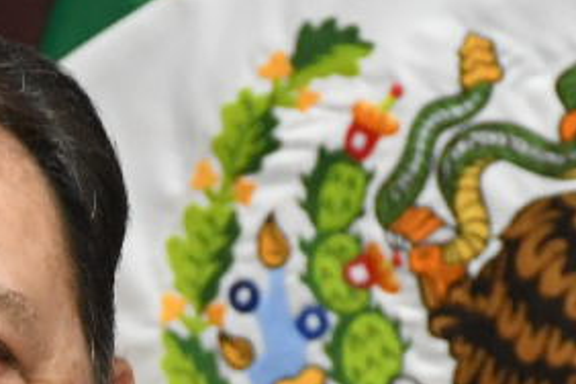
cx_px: -55
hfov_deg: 2.4
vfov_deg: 1.6
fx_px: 13807
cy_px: 672
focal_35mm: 863
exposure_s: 1/125
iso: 3200
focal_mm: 100
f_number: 6.3
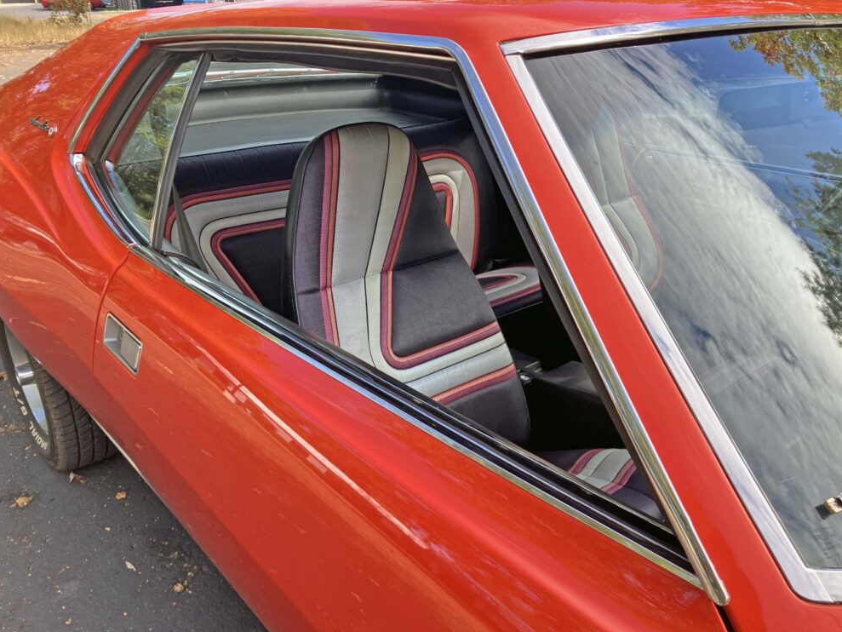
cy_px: 313
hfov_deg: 61.7
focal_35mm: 29
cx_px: 427
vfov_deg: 48.2
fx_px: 705
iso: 32
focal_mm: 3.99
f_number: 1.8
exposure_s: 1/389
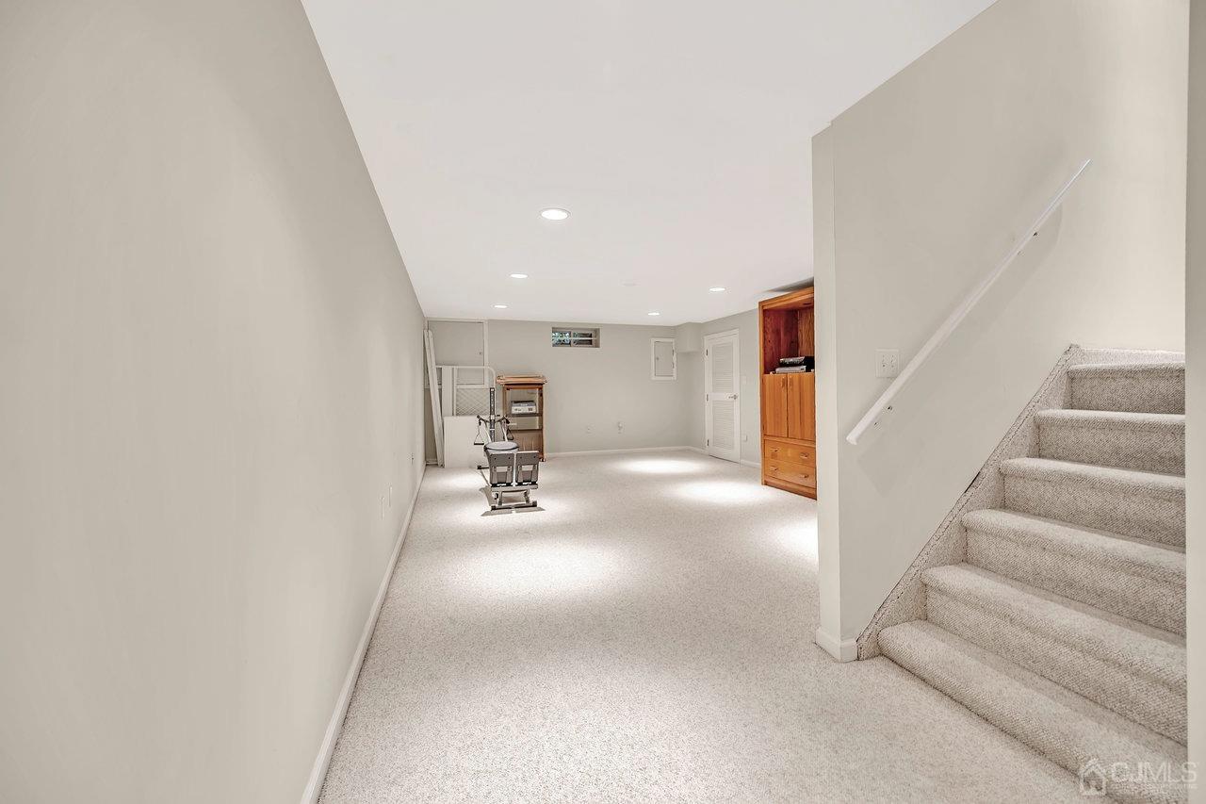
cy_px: 402
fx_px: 469
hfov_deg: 104.3
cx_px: 603
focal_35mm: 14
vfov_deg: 81.2
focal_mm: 14
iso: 100
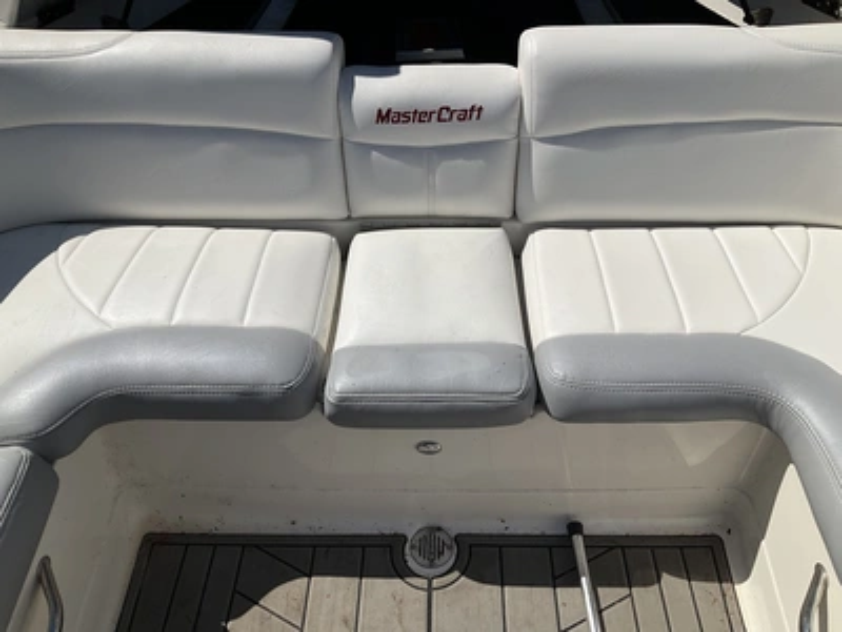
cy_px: 316
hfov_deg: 61.7
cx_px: 421
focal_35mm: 29
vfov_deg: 48.2
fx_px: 705
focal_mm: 3
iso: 25
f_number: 1.8
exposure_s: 1/5814
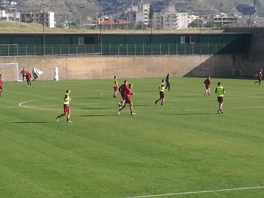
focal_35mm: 108
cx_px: 132
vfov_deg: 13.7
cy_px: 99
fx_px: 824
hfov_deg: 18.2
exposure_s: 1/665
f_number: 2.2
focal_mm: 4.5
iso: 50
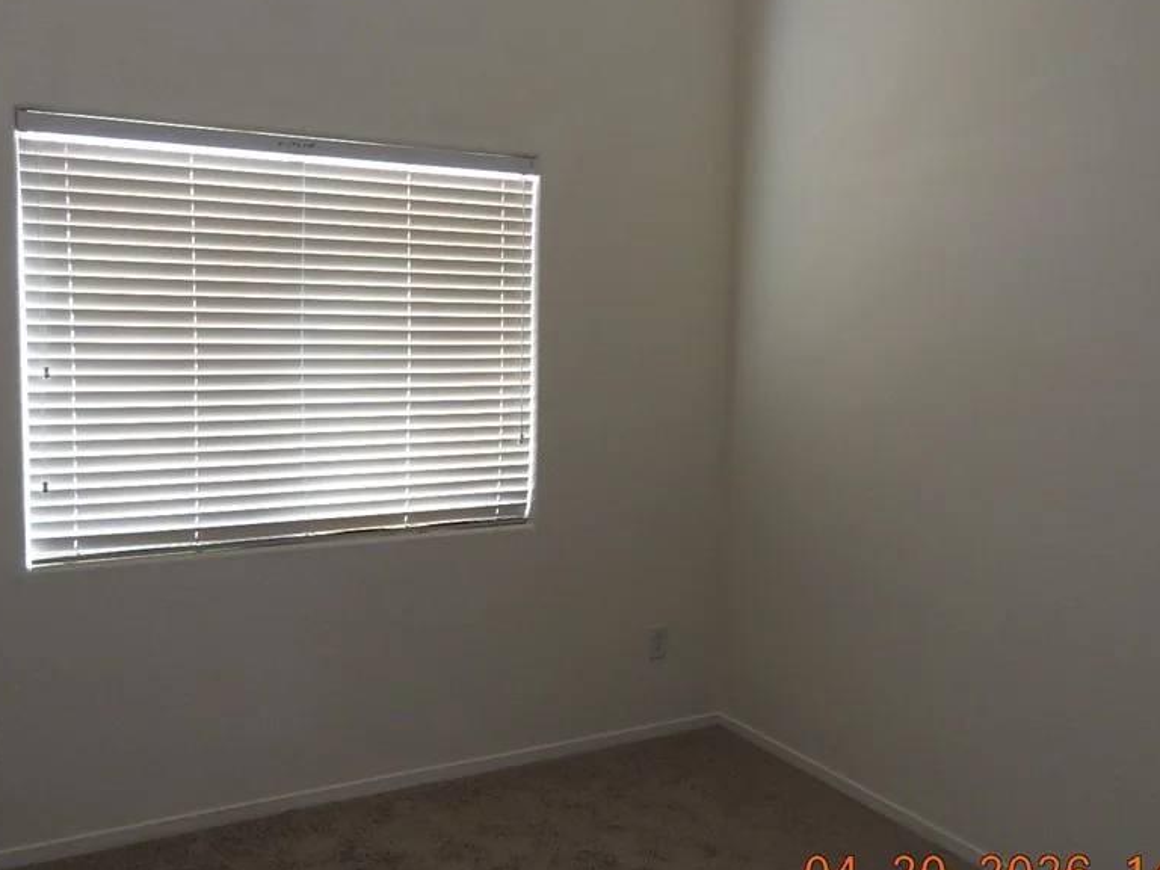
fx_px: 1072
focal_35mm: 32
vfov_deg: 44.1
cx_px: 559
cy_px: 415
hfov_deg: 56.8
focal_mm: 4.3
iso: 140
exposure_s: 1/30
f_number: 3.3
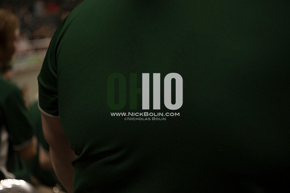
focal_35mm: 70
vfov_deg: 19.5
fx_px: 564
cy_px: 96
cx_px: 145
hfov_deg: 28.8
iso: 2000
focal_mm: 70
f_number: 2.8
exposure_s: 1/320
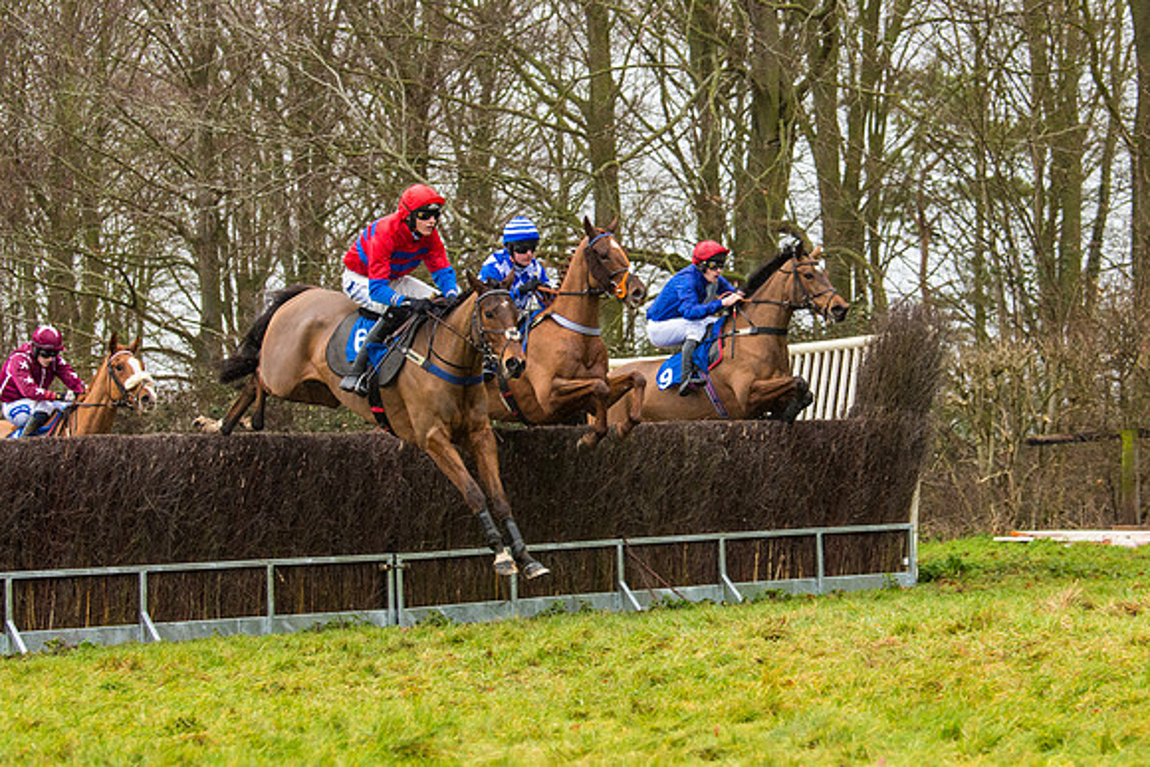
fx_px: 3251
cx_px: 634
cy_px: 373
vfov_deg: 13.5
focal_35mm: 102
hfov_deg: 20.1
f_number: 4
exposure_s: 1/1000
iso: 1000
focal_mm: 70
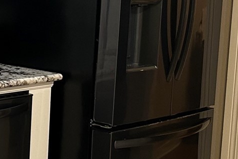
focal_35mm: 109
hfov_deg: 16.3
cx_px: -164
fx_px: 721
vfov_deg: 12.5
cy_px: 38
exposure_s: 1/60
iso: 160
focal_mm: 5.7
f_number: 1.5
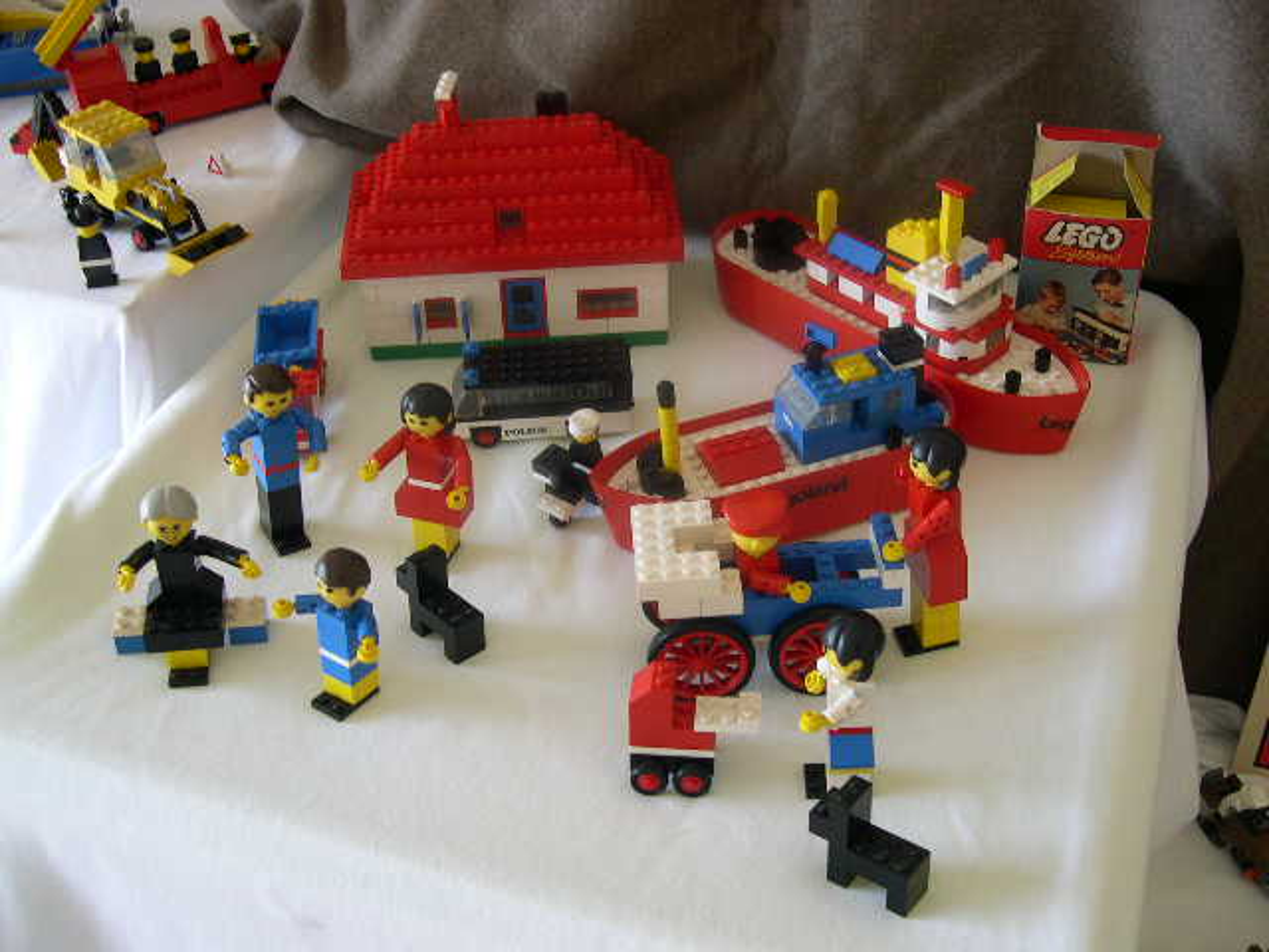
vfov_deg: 37.7
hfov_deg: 49.0
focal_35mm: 38
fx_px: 1393
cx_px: 634
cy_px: 476
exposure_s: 1/43.6
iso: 100
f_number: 2.8
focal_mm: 8
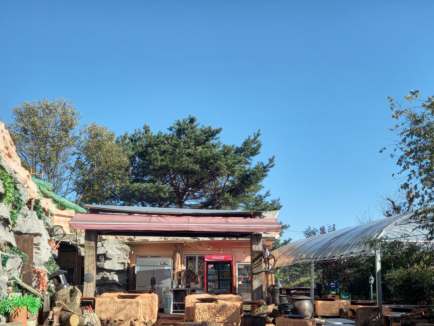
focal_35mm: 35
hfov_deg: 52.4
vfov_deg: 40.0
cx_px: 183
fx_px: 439
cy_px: 226
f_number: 2
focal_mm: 4.6
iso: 25
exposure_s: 1/513
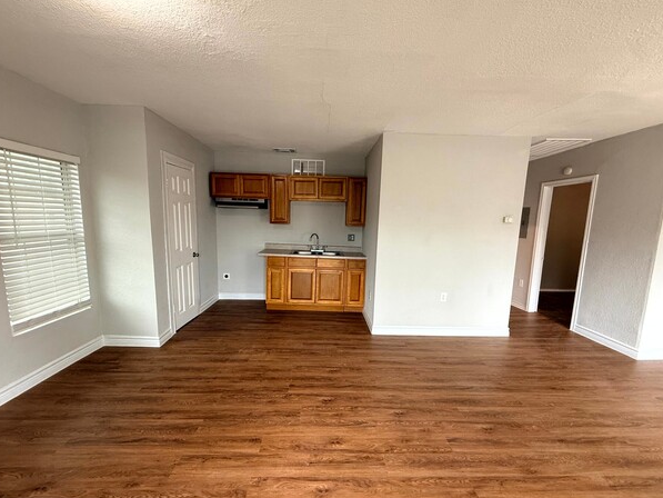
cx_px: 328
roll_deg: -1.4
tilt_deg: -8.6
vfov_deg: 81.7
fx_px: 287
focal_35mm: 15
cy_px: 259
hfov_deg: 98.2
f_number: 2.2
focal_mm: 2.22
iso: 200
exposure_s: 1/60
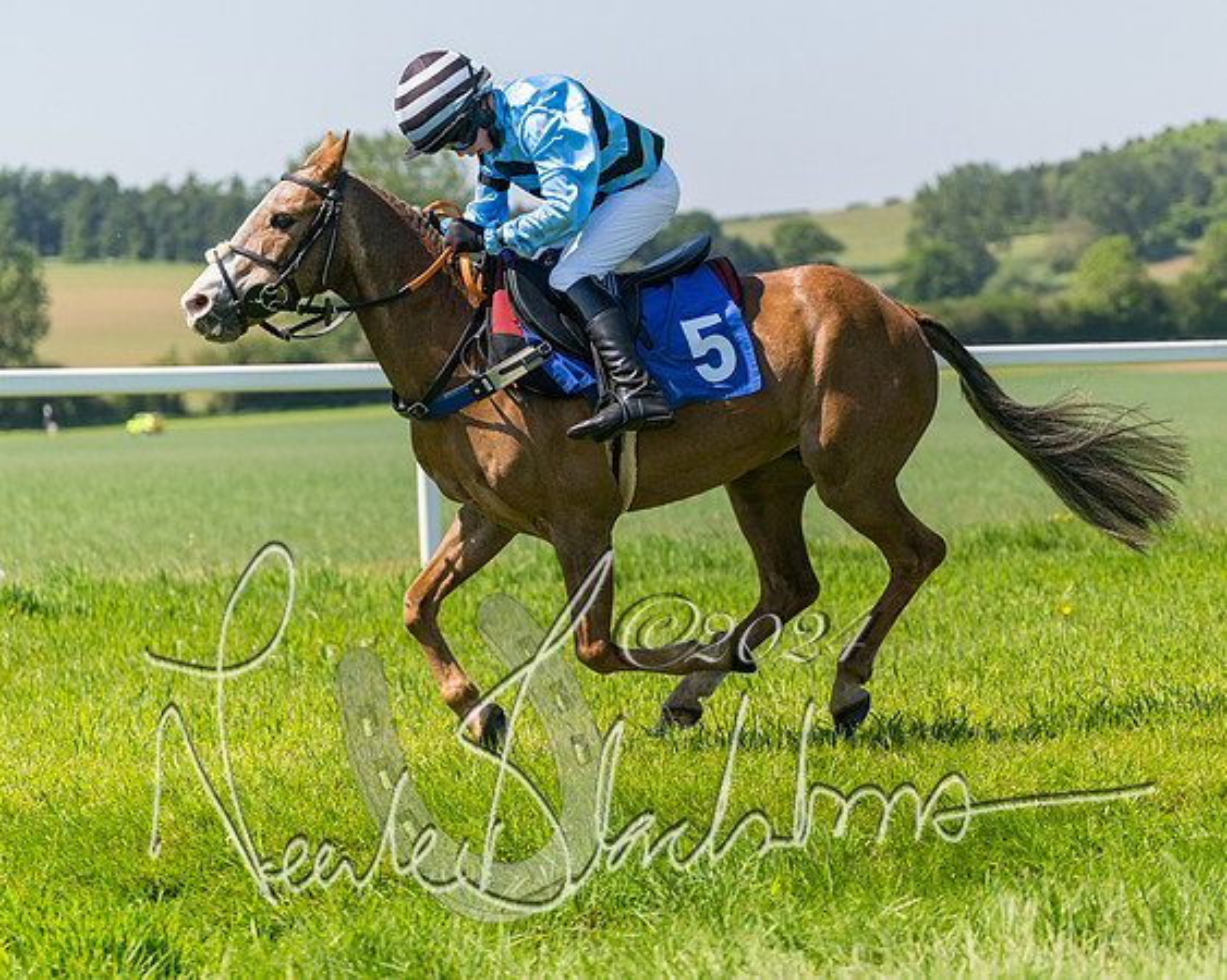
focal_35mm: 117
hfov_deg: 16.4
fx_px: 4252
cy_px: 490
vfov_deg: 13.2
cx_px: 706
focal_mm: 104
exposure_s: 1/6400
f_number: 4
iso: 400
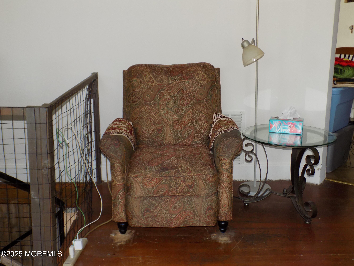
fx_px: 419
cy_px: 133
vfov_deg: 35.1
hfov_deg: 45.8
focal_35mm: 41
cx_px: 177
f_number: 3.6
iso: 220
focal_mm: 7.3
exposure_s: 1/30
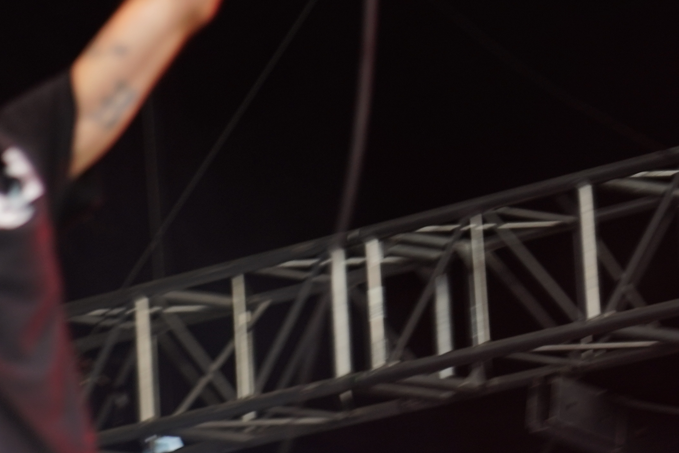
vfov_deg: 4.6
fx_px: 5620
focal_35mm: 298
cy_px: 294
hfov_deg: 6.9
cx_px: 2
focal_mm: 105
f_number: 4
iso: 250
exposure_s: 1/125
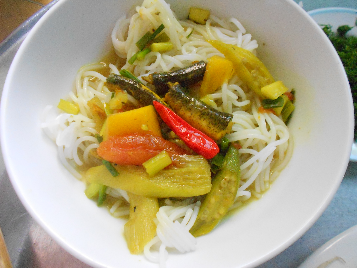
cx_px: 178
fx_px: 299
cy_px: 134
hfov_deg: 61.7
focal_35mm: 29
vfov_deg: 48.2
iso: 800
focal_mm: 5.3
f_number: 3.4
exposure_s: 1/25
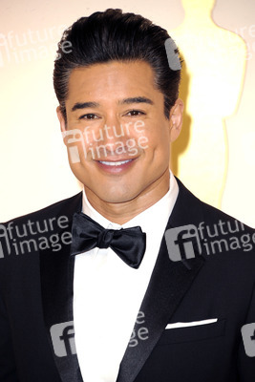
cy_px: 191
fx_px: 3184
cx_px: 128
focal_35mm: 300
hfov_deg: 4.6
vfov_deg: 6.9
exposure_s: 1/200
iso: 1600
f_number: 6.3
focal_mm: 300
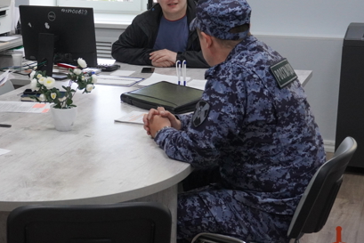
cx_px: 46
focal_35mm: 77
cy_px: 109
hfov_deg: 25.6
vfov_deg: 17.7
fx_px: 779
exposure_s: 1/160
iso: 1600
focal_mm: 28
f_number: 4.5
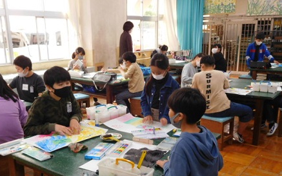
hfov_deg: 51.5
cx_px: 140
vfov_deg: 33.4
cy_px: 108
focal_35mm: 38
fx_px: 292
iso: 280
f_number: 3.8
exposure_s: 1/30
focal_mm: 6.2
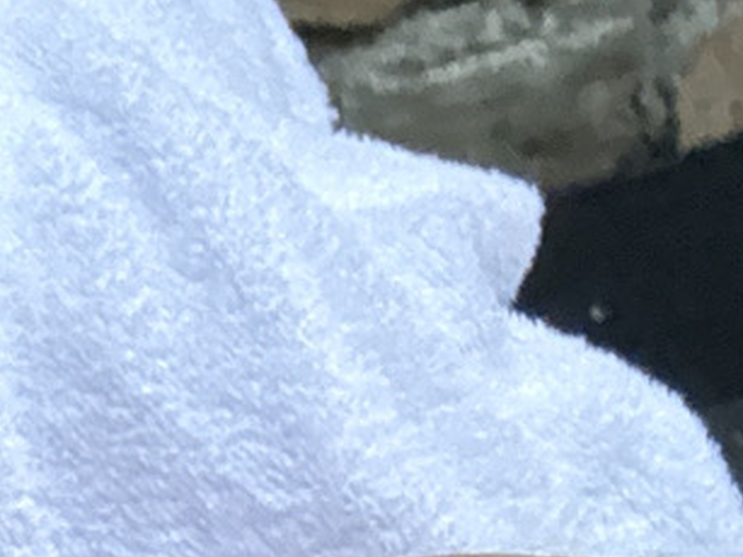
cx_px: -1380
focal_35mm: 150
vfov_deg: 9.8
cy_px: 651
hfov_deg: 10.2
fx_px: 3218
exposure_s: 1/49
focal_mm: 2.69
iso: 320
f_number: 1.9
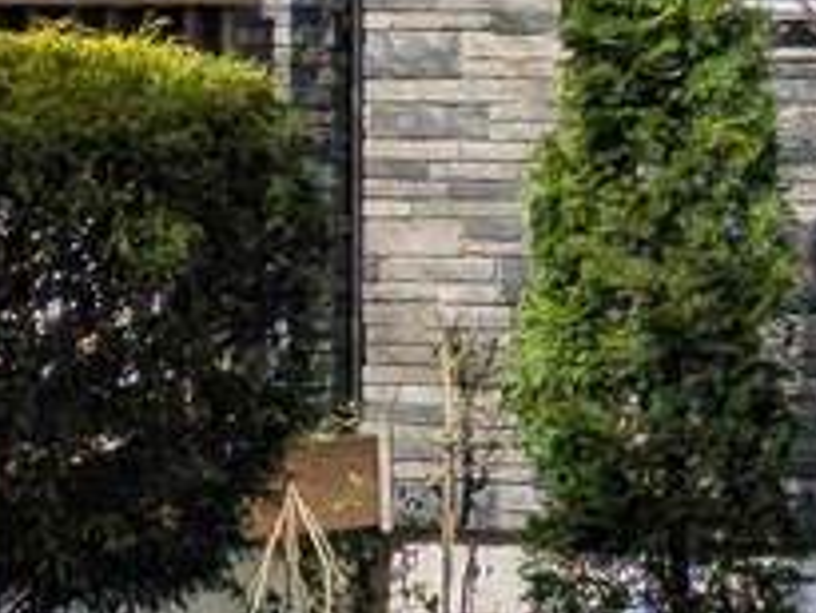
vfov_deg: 5.0
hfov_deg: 6.6
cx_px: 713
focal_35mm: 299
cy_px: 306
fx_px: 7052
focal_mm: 6.81
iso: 46
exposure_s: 1/2924
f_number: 1.85
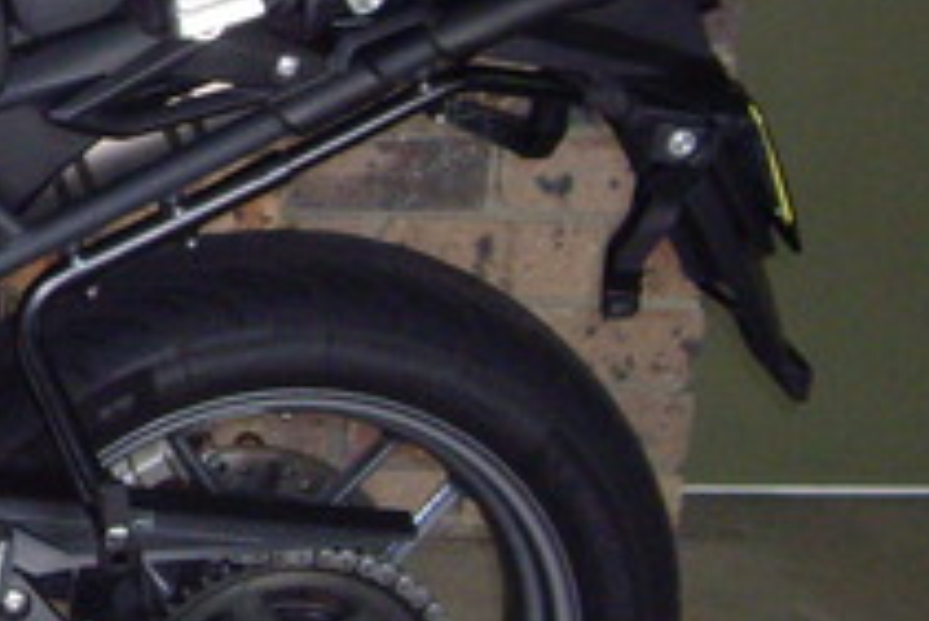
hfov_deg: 13.0
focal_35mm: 150
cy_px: 119
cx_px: -458
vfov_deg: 9.1
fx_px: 3873
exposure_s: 1/40
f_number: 2.8
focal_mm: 7.9
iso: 400
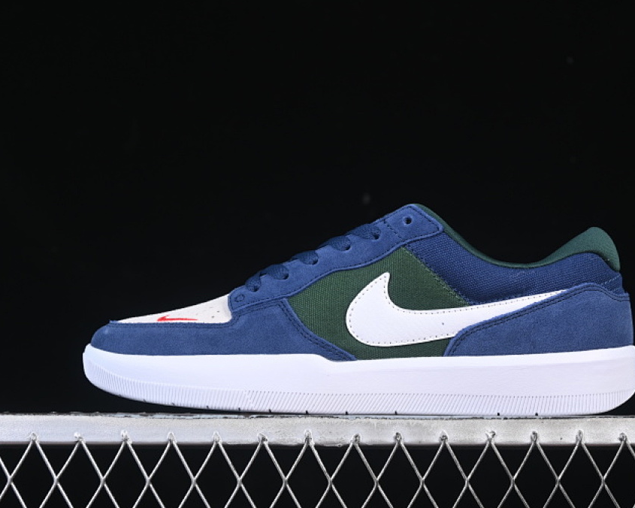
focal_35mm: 90
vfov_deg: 17.1
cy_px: 249
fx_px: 1691
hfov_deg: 21.2
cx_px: 373
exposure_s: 1/60
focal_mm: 50
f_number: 6.3
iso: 160
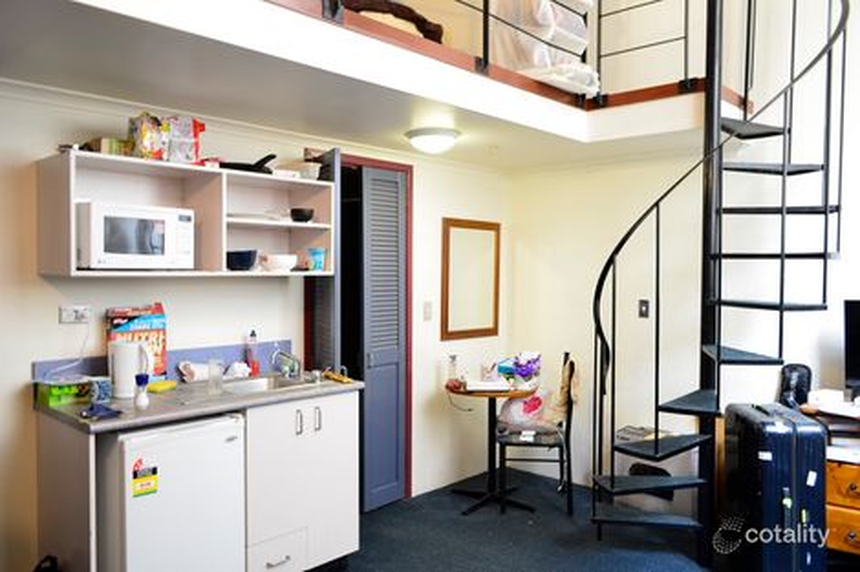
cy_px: 286
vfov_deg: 47.9
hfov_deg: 67.4
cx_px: 430
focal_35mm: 27
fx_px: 645
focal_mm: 18
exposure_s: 1/4
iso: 200
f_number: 3.5
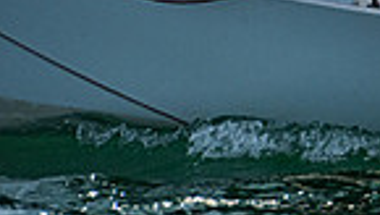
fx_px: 16919
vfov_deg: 0.7
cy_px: -274
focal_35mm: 1677
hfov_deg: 1.3
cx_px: 757
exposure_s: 1/3200
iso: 500
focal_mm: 400
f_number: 8
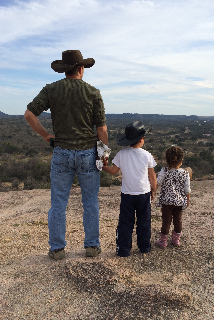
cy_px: 158
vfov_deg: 58.7
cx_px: 116
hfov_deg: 41.1
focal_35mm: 32
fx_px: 285
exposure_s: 1/1325
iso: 32
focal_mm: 4.12
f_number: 2.2
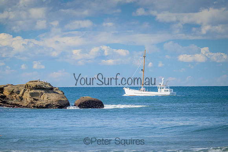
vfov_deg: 3.6
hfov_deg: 5.3
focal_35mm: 386
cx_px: 116
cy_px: 77
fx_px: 2446
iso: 1600
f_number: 11
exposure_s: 1/1250
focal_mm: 380
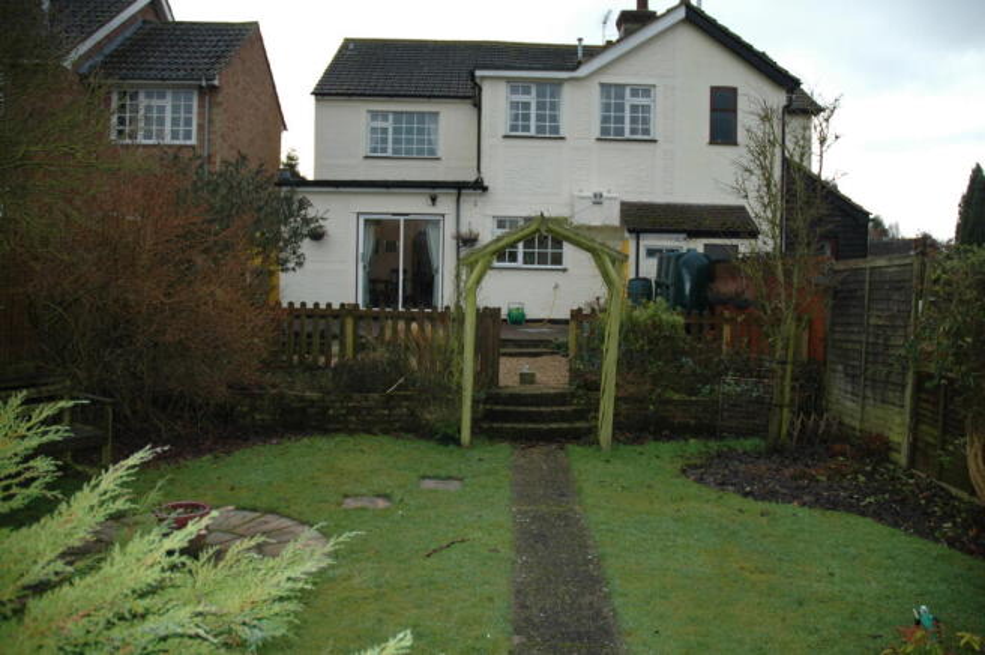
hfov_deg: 67.4
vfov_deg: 47.8
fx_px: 738
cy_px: 328
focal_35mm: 27
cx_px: 492
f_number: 3.5
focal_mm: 18
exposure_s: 1/500
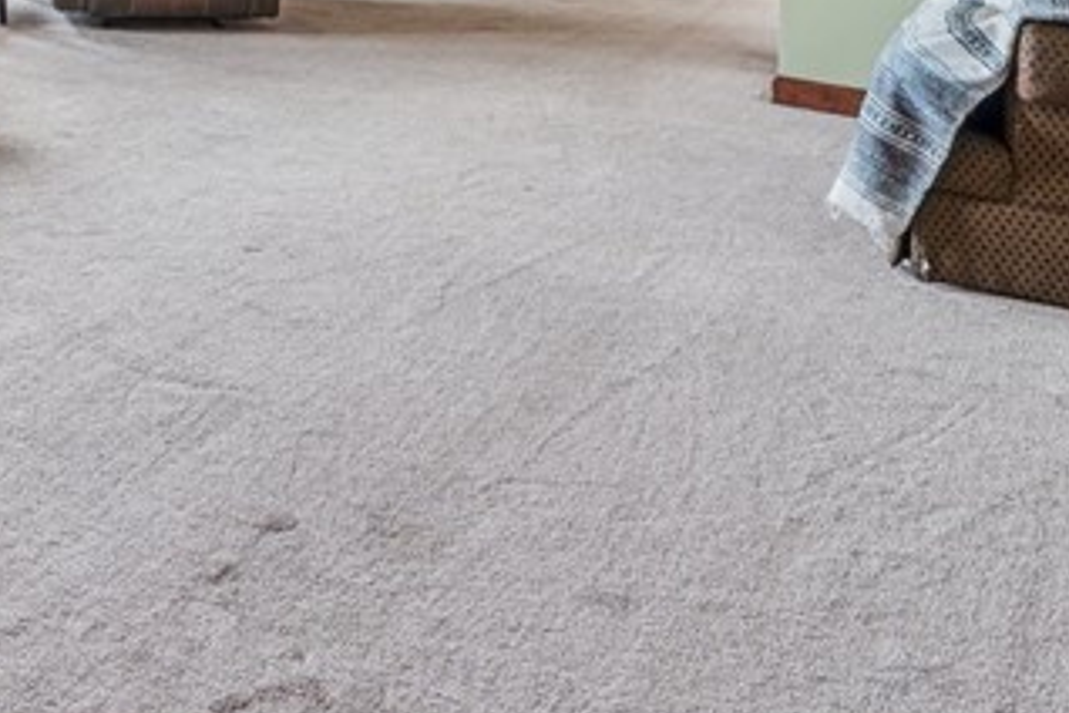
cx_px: -101
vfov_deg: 27.1
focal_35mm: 41
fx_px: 1217
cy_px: -227
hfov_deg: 39.1
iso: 100
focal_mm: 12
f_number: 11
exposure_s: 1/3
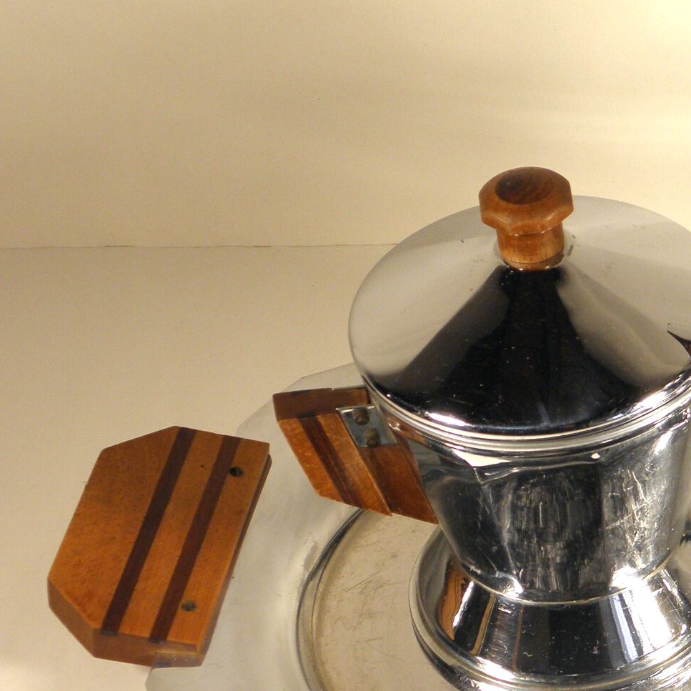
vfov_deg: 14.9
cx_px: 896
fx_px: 2642
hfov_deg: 14.3
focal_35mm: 117
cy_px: 461
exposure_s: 1/50
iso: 100
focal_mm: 9.1
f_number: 4
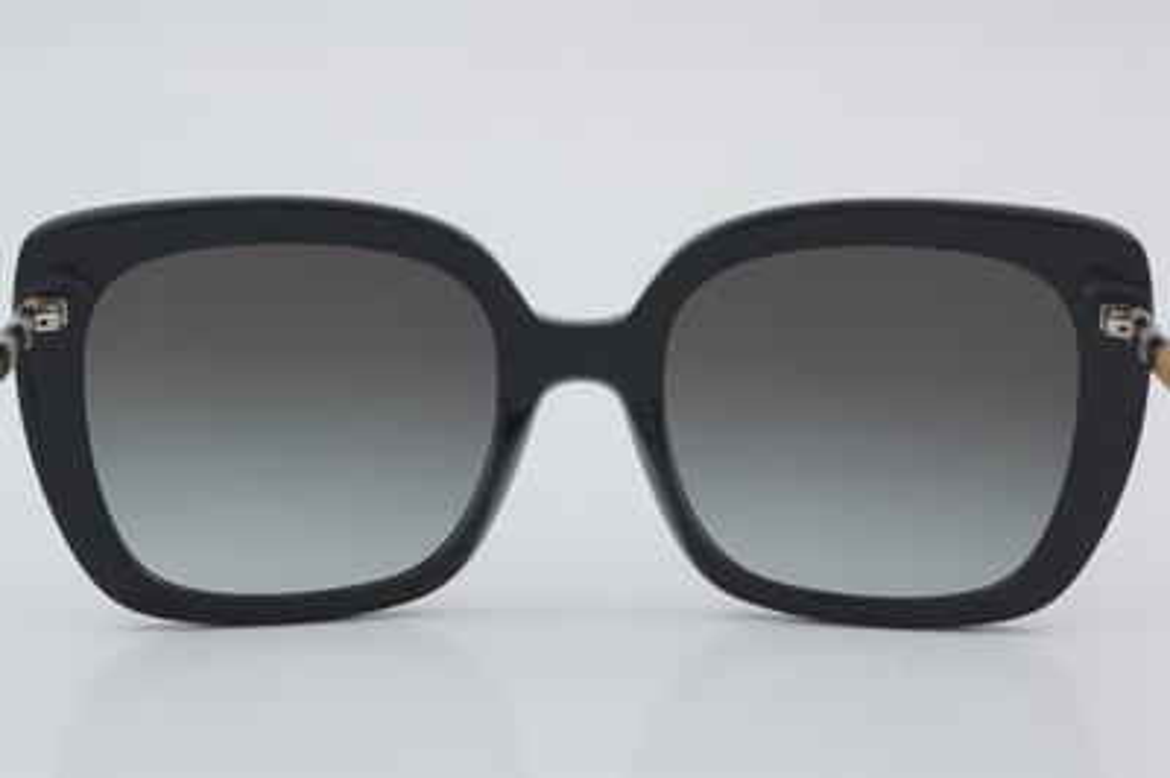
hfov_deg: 24.6
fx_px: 2679
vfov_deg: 16.5
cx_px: 585
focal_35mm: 82
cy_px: 389
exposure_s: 1/4
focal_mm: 55
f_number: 32
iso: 100
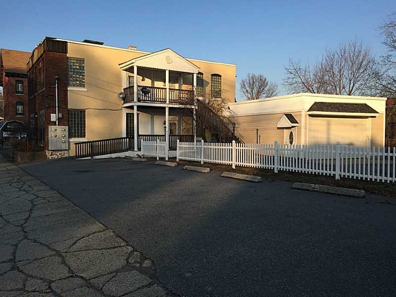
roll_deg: -0.3
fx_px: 332
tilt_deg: -2.3
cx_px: 198
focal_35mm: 29
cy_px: 148
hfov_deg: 61.7
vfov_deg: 48.2
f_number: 2.2
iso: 32
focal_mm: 4.15
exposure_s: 1/879
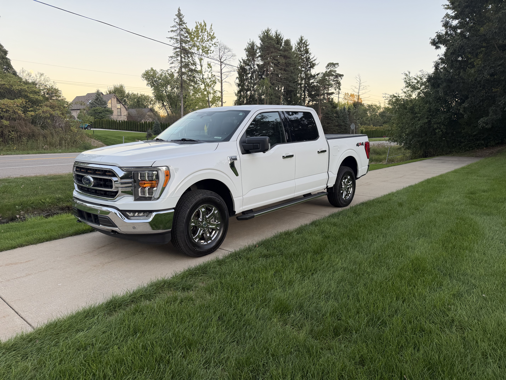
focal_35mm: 24
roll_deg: -0.4
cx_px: 253
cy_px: 190
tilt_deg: -9.4
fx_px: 351
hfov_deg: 71.6
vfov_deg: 56.8
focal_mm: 6.76
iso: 80
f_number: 1.78
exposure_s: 1/174
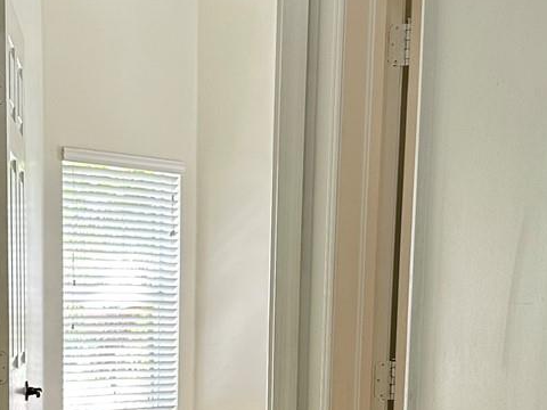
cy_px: 452
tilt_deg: -7.3
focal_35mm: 80
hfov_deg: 24.2
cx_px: 160
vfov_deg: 17.8
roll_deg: -0.9
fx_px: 1264
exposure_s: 1/120
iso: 160
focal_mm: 6.86
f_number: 1.78
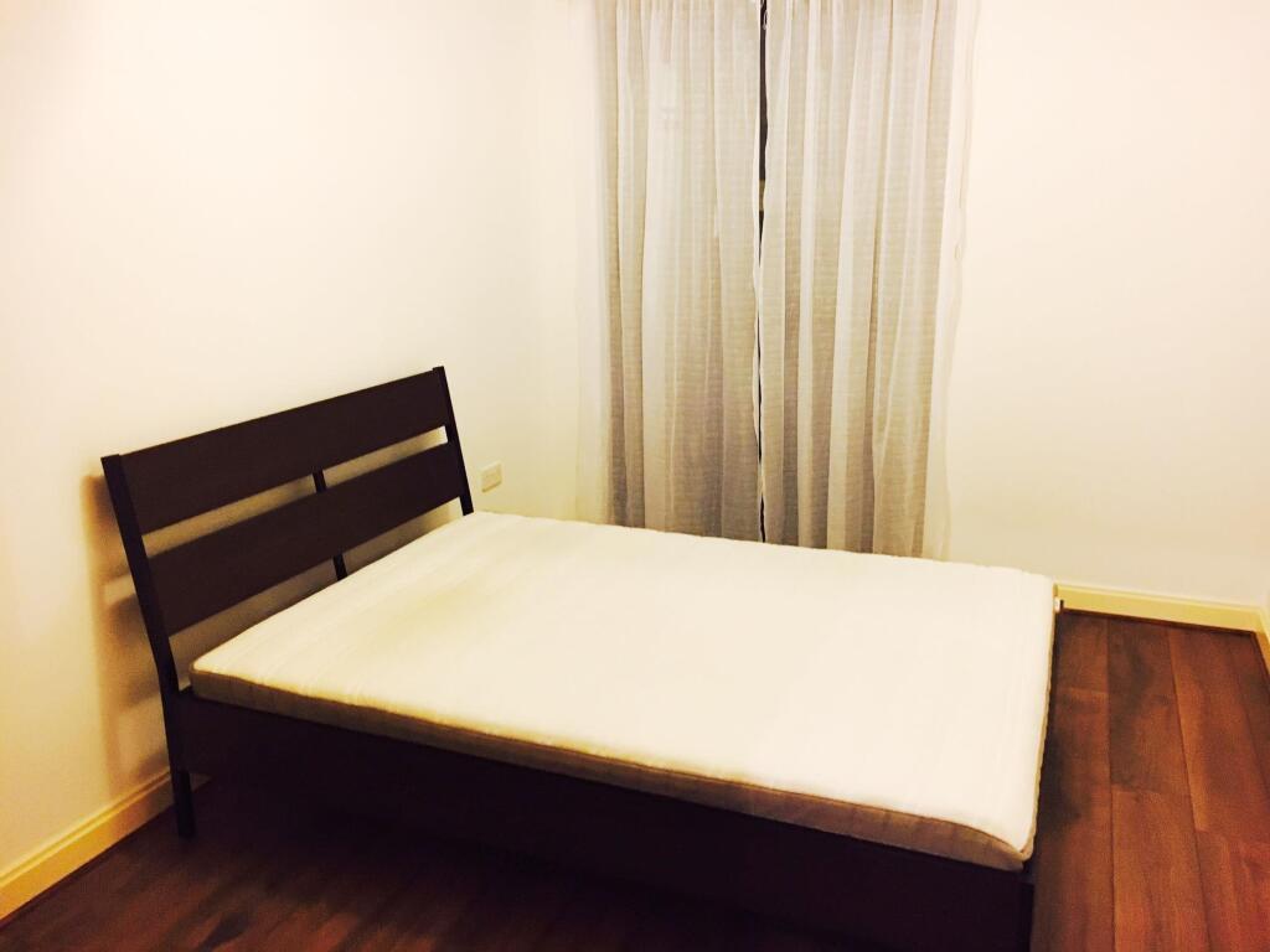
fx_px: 1064
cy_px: 476
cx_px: 635
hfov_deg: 61.7
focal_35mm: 29
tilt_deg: -15.9
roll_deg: +0.9
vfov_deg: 48.2
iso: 200
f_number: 2.2
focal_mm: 4.15
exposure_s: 1/17
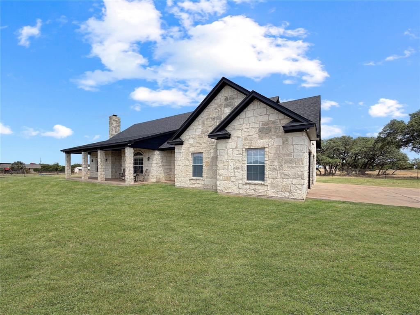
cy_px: 158
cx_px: 210
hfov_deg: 102.1
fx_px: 170
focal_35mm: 14
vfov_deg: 85.7
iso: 20
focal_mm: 2.22
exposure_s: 1/876
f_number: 2.2
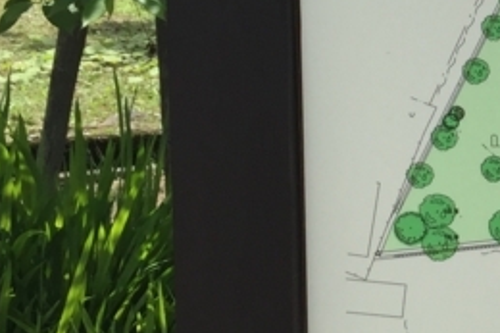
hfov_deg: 15.2
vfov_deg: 11.5
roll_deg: -1.8
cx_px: 856
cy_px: 79
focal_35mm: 119
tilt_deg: -6.6
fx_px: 1652
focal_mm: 4.15
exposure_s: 1/942
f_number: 2.2
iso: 32
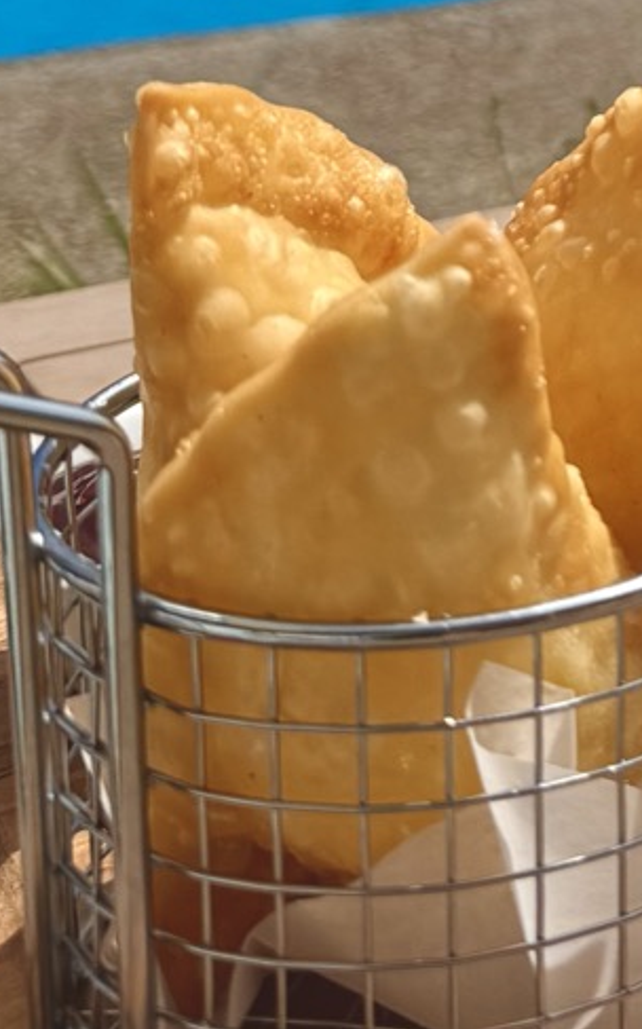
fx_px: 2634
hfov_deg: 12.4
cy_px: -366
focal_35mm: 94
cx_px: 1261
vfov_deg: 20.0
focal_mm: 6.76
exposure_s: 1/6711
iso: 80
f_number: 1.78
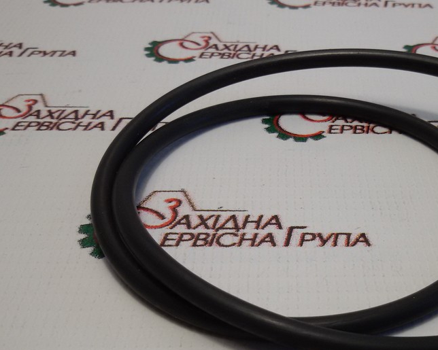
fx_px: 609
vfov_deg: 31.9
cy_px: 222
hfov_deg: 39.0
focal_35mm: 47
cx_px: 296
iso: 50
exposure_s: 1/100
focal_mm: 2.93
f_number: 2.4
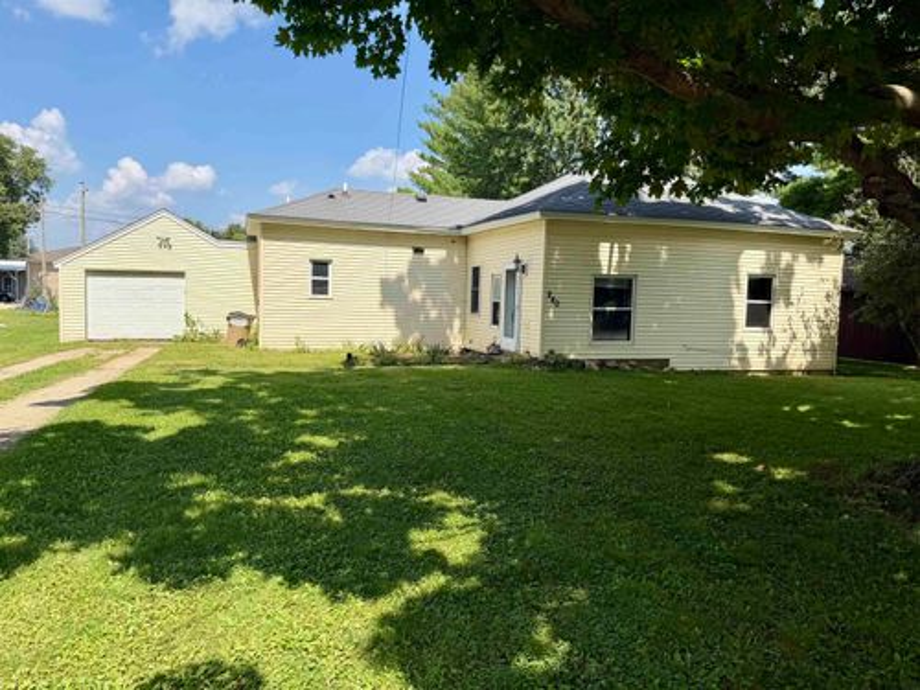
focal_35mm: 24
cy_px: 345
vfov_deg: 56.8
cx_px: 460
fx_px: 638
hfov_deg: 71.6
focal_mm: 6.76
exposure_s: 1/3279
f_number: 1.78
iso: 80
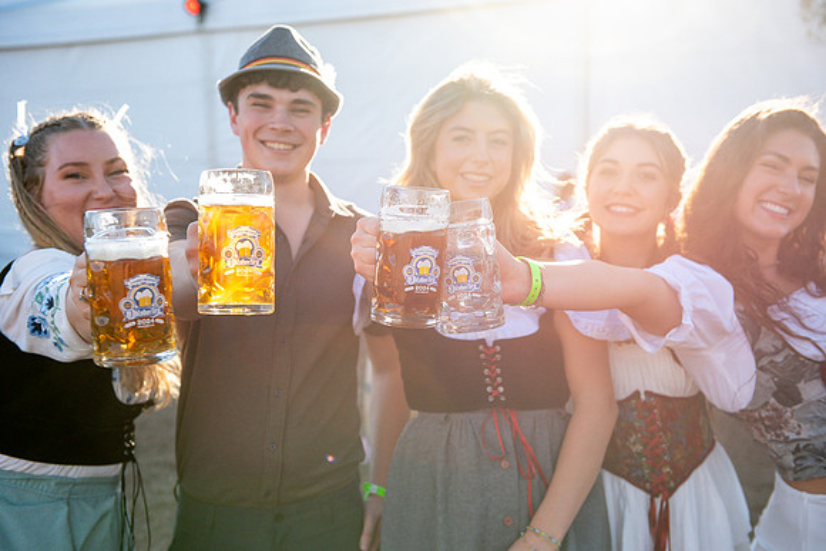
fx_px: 1010
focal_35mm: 44
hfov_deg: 44.5
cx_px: 413
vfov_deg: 30.5
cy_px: 276
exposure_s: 1/4000
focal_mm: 44
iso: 1000
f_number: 4
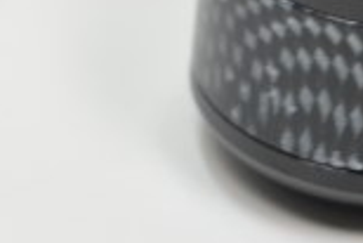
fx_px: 6520
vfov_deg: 2.1
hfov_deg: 3.2
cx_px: -7
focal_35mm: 646
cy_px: -66
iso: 800
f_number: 5.6
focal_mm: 92
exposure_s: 1/30
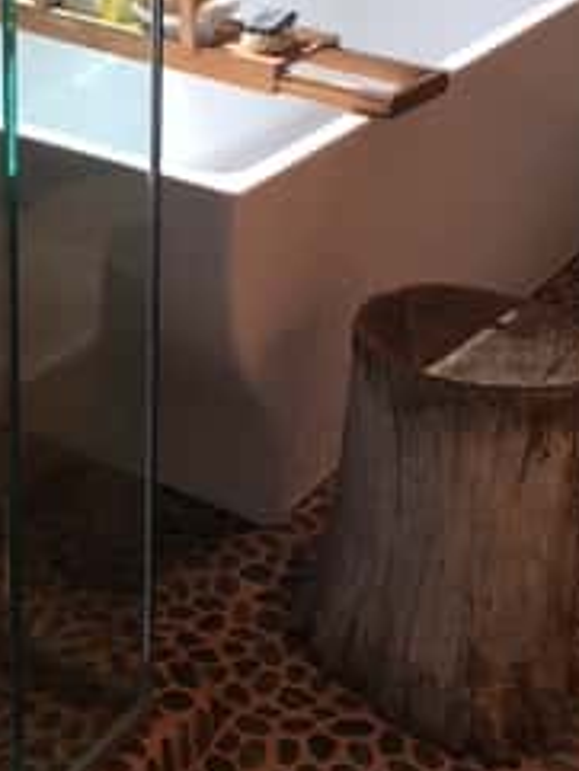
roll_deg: -1.3
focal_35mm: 77
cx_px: 112
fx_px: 1716
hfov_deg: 19.0
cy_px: 22
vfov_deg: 24.3
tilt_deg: -18.8
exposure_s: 1/131
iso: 25
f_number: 2.2
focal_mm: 4.15
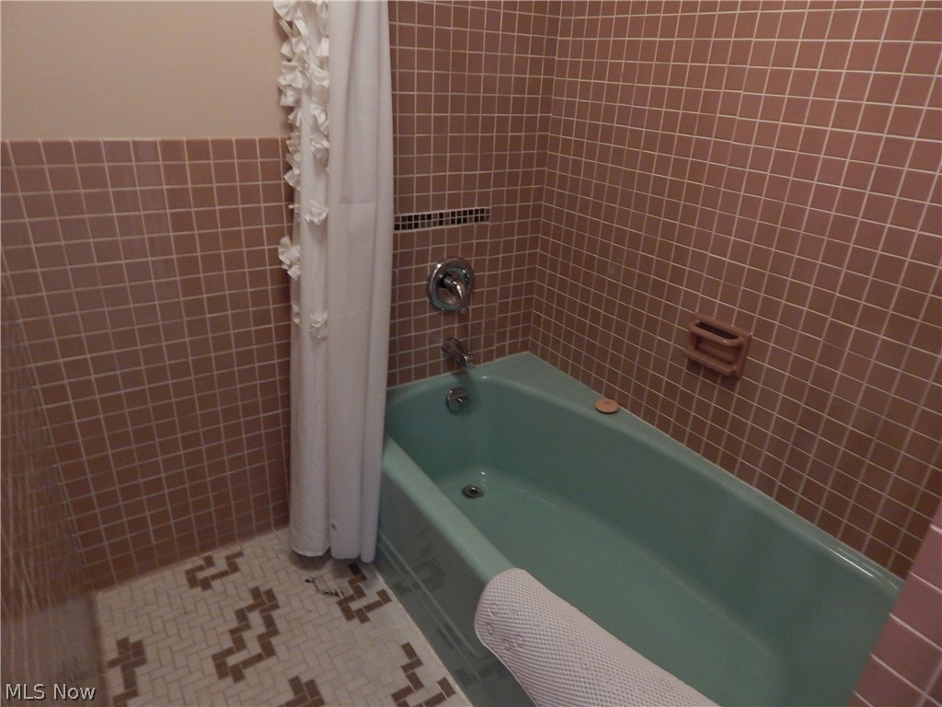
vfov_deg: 61.1
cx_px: 471
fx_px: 599
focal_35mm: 22
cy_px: 354
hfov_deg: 76.4
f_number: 3
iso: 400
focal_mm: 4
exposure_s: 1/25
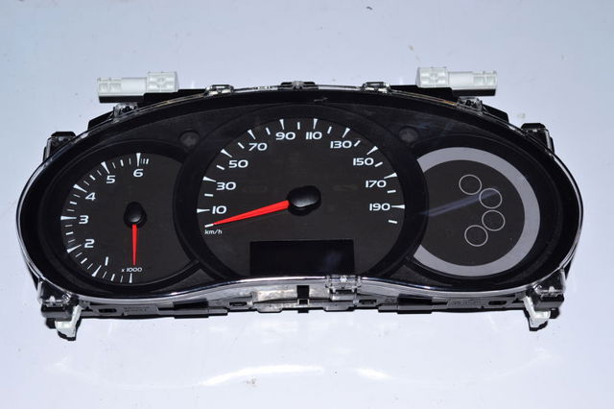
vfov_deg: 25.0
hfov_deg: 36.9
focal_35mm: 54
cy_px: 204
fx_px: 920
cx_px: 307
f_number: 8
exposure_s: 1/200
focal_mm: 36
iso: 100
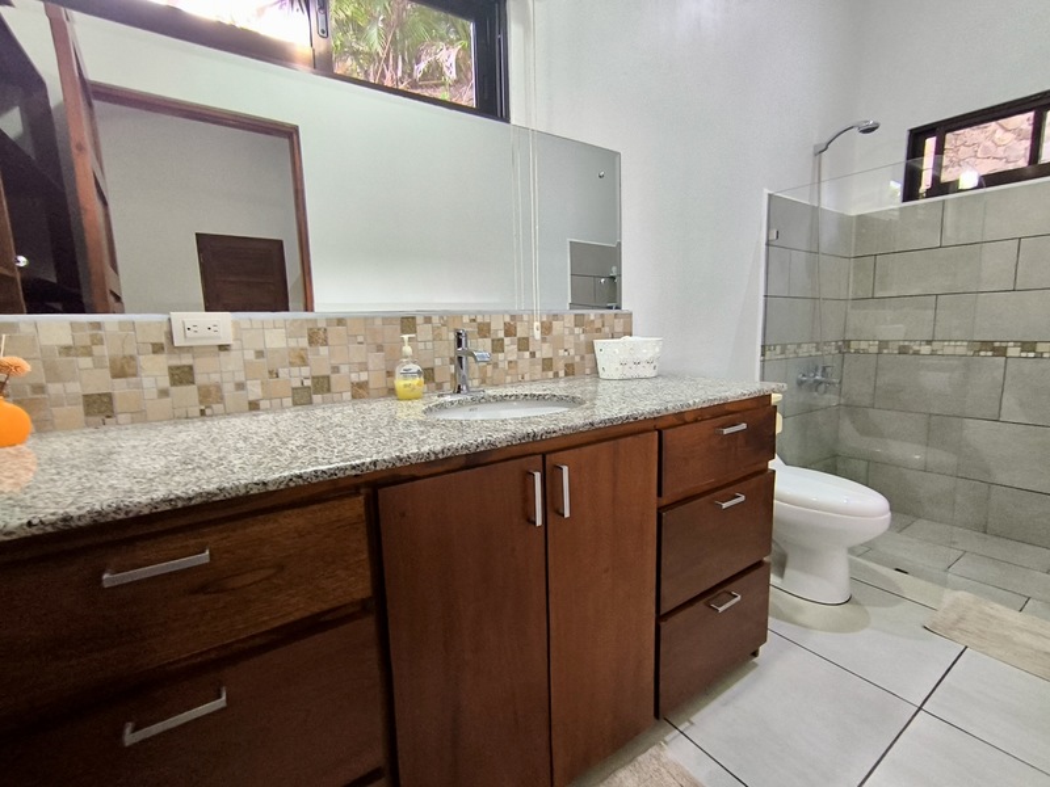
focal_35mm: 16
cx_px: 525
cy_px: 394
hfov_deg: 94.5
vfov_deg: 78.1
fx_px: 485
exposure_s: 1/33.3
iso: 200
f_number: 2.2
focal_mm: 1.65
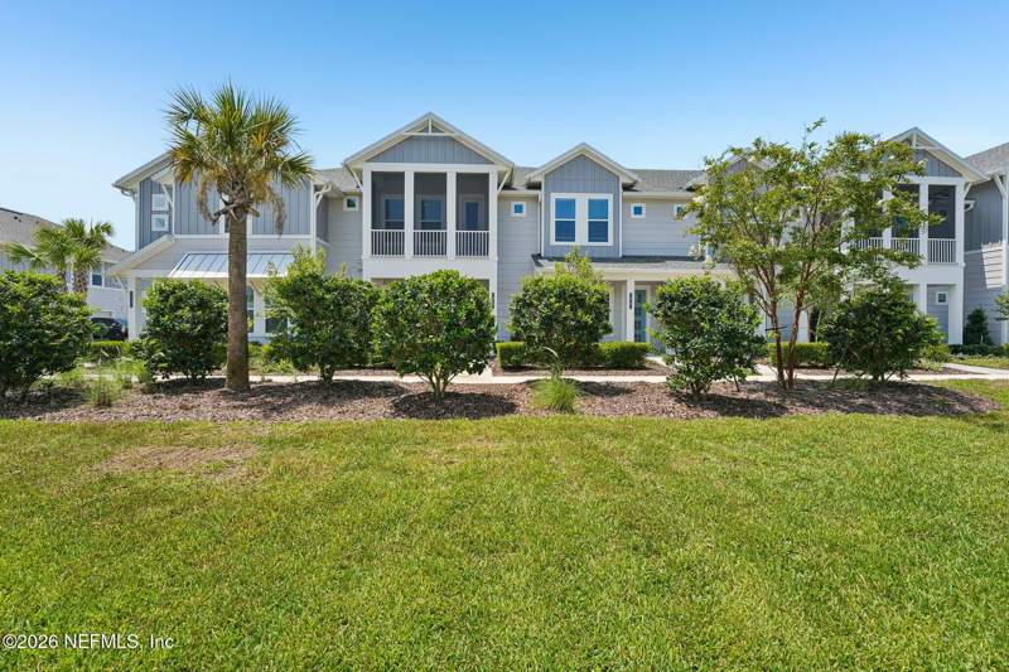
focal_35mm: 14
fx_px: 392
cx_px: 504
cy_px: 336
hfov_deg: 104.3
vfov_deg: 81.2
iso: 100
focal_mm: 14
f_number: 8
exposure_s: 1/125
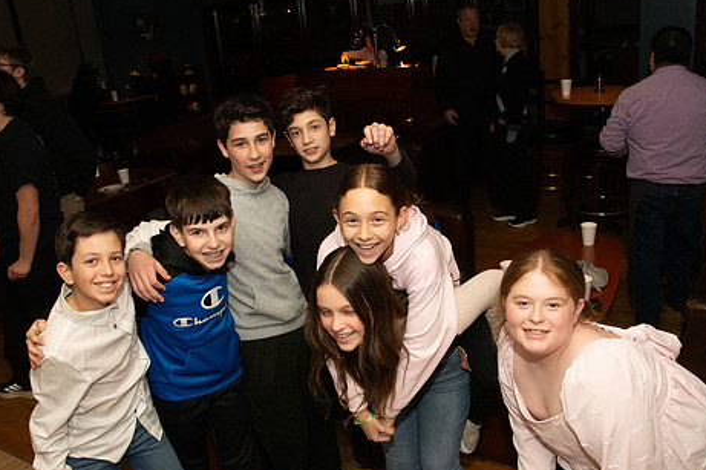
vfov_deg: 38.7
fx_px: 667
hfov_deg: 55.8
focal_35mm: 34
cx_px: 364
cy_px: 275
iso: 4000
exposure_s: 1/250
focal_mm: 18
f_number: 11
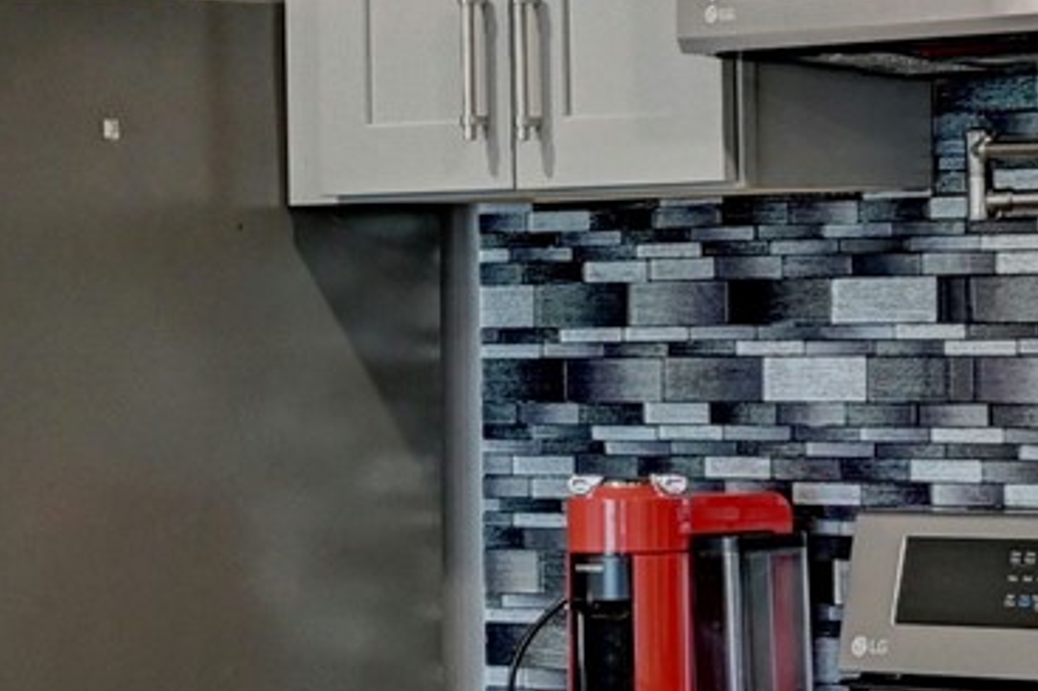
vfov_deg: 7.8
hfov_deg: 11.6
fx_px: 5101
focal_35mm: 177
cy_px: 381
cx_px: 330
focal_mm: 30
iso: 400
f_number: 8
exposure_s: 1/4
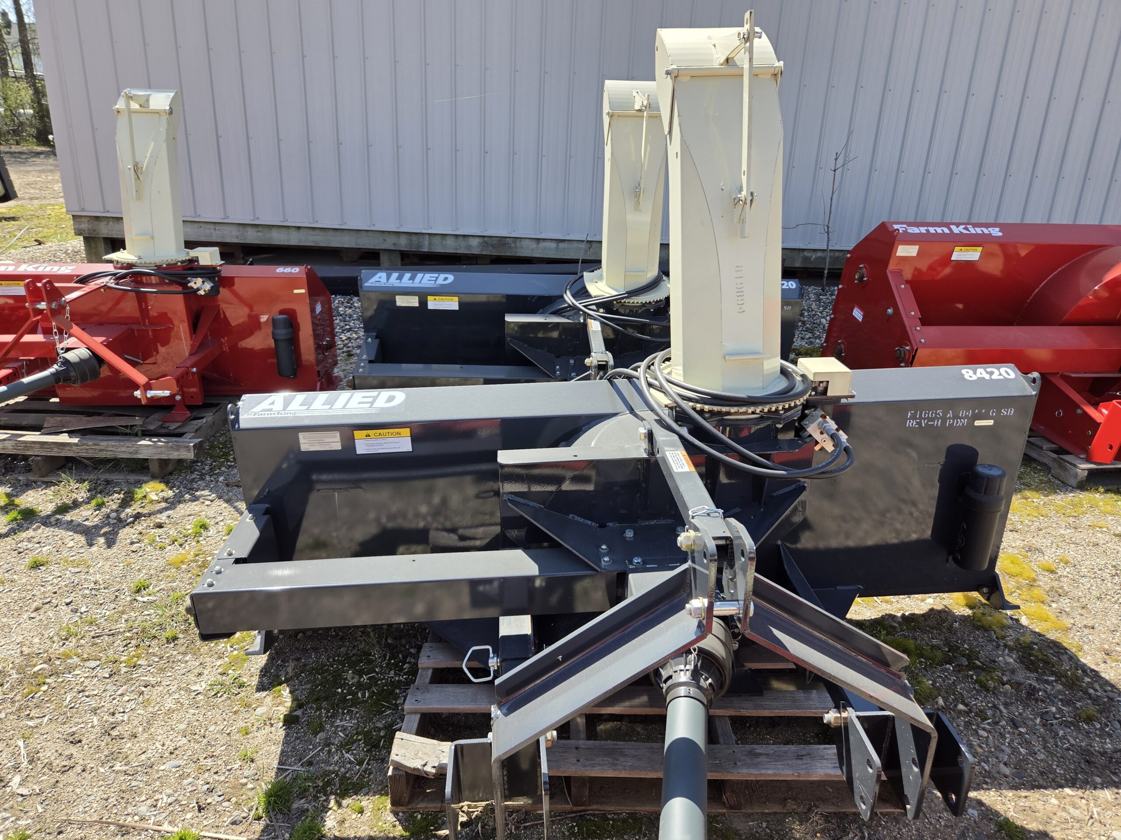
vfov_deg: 58.9
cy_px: 420
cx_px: 560
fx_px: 745
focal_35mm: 23
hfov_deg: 73.9
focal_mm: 5.4
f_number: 1.8
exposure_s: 1/1910
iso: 80
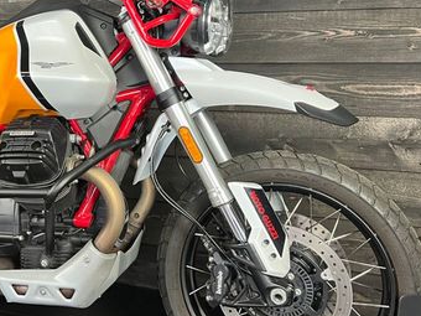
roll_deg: -0.2
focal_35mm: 49
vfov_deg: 29.5
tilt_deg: -4.8
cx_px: 79
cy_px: 109
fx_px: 596
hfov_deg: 37.4
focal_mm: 5.7
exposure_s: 1/50
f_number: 1.5
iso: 200
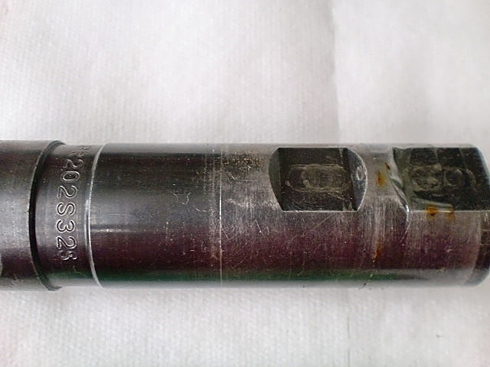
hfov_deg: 52.6
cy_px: 184
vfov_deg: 40.7
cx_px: 245
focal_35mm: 35
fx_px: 495
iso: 250
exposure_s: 1/60
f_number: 3.1
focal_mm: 6.3
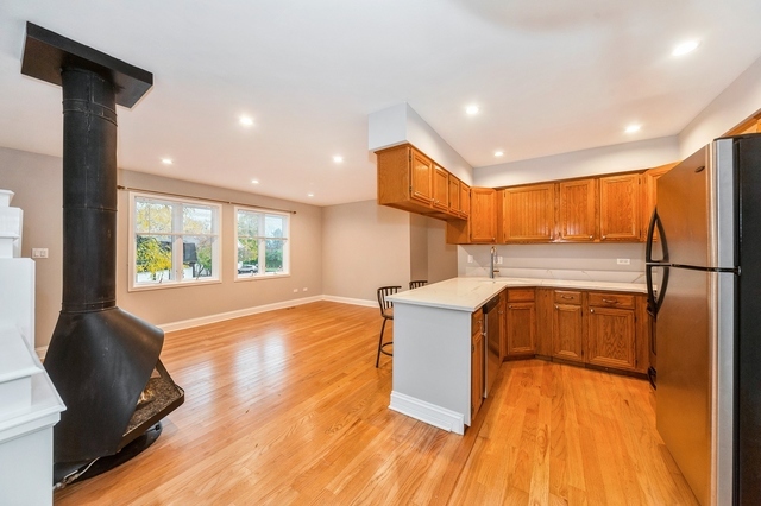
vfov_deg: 89.9
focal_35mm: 12
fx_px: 254
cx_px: 380
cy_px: 253
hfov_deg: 112.6
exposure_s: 1/10
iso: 200
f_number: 8
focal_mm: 12
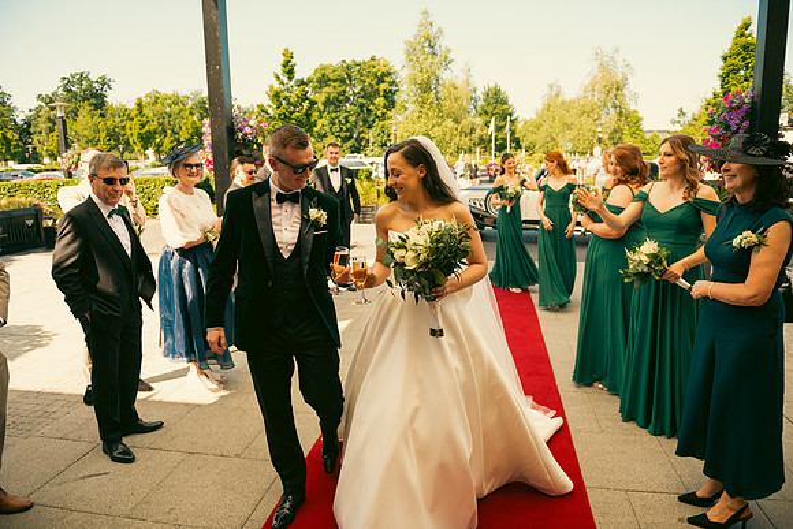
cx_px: 396
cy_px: 264
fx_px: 529
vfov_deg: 53.2
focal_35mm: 24
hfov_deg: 73.7
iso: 125
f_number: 3.5
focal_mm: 24
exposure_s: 1/400
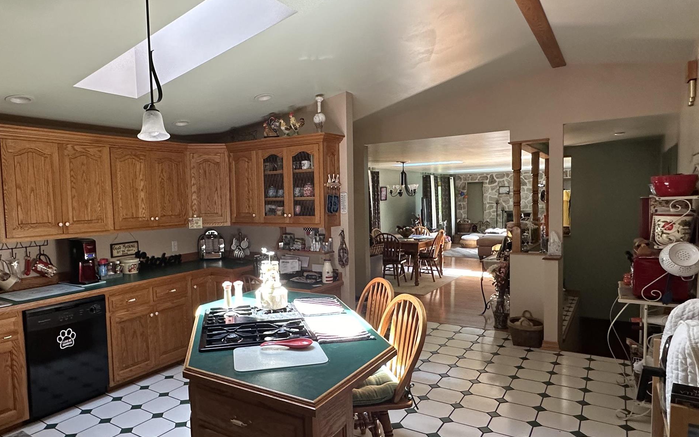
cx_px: 304
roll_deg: +1.2
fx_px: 457
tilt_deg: -3.7
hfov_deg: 74.5
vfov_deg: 51.0
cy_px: 228
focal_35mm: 24
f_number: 2.2
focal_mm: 2.22
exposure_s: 1/99
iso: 200
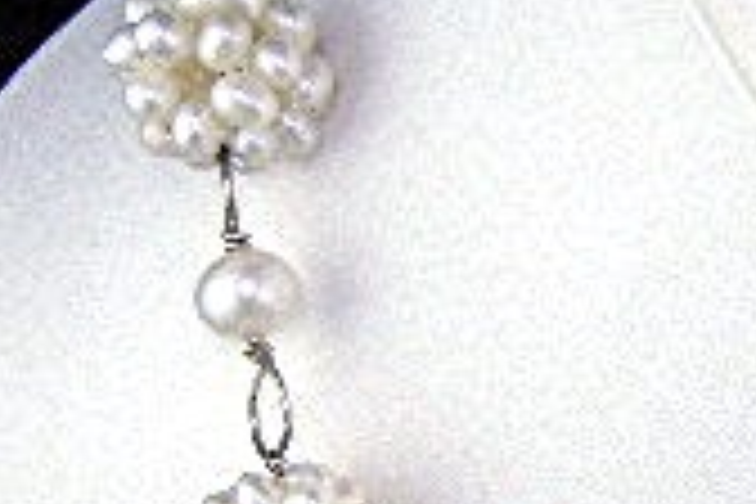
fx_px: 2499
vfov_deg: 11.4
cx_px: 1148
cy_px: 464
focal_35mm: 119
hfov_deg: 15.8
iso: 175
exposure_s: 1/30
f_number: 7
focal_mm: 5.4
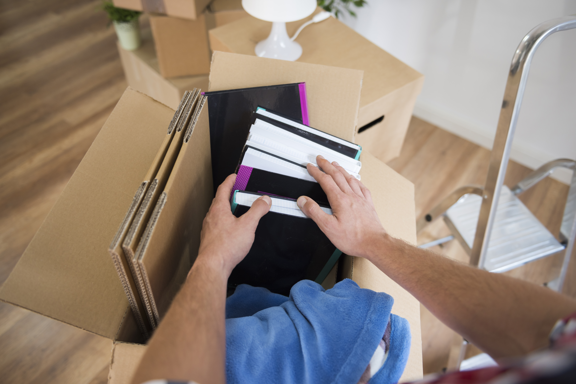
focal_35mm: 29
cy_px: 192
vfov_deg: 45.0
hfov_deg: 63.6
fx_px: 464
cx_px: 288
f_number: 2.8
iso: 200
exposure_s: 1/100
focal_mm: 29
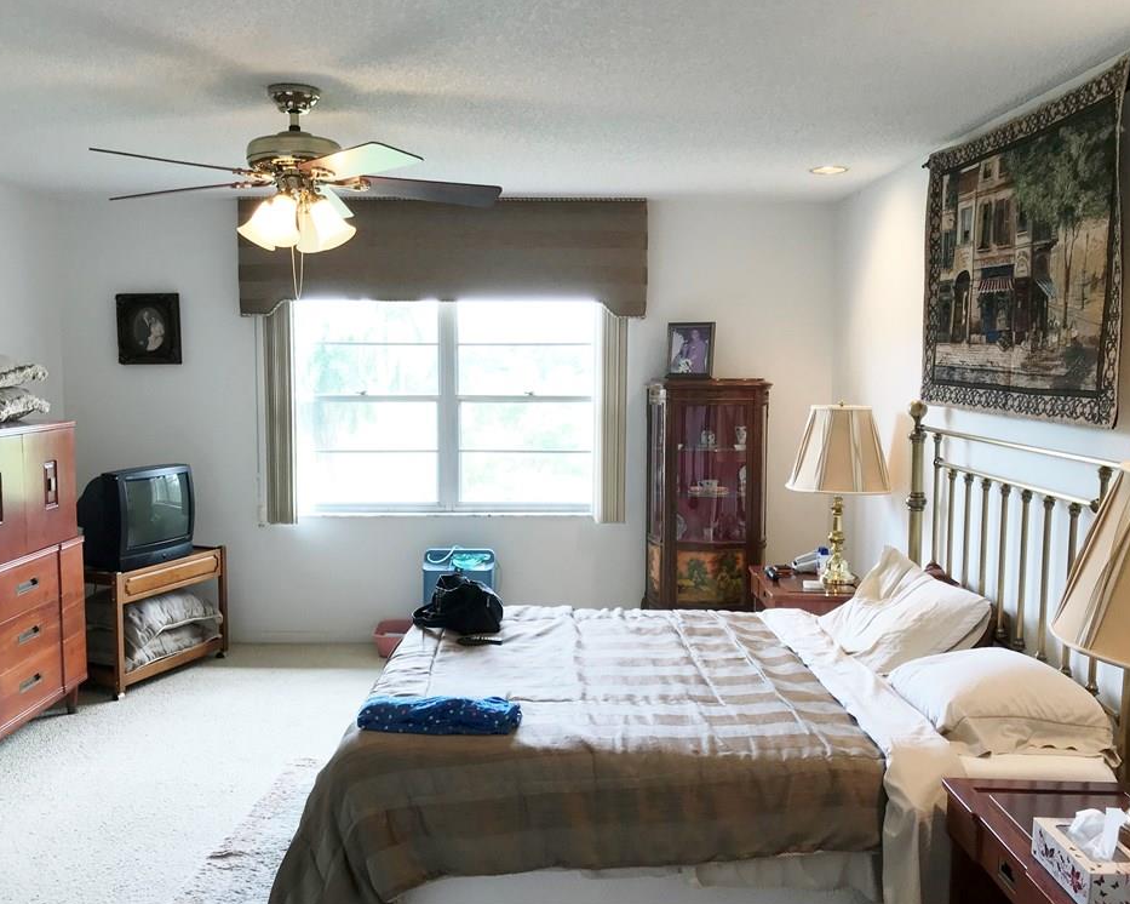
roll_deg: -0.2
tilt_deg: -4.7
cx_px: 543
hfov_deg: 58.8
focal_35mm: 30
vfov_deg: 48.5
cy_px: 444
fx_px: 1003
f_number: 1.8
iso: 25
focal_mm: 3.99
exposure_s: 1/60
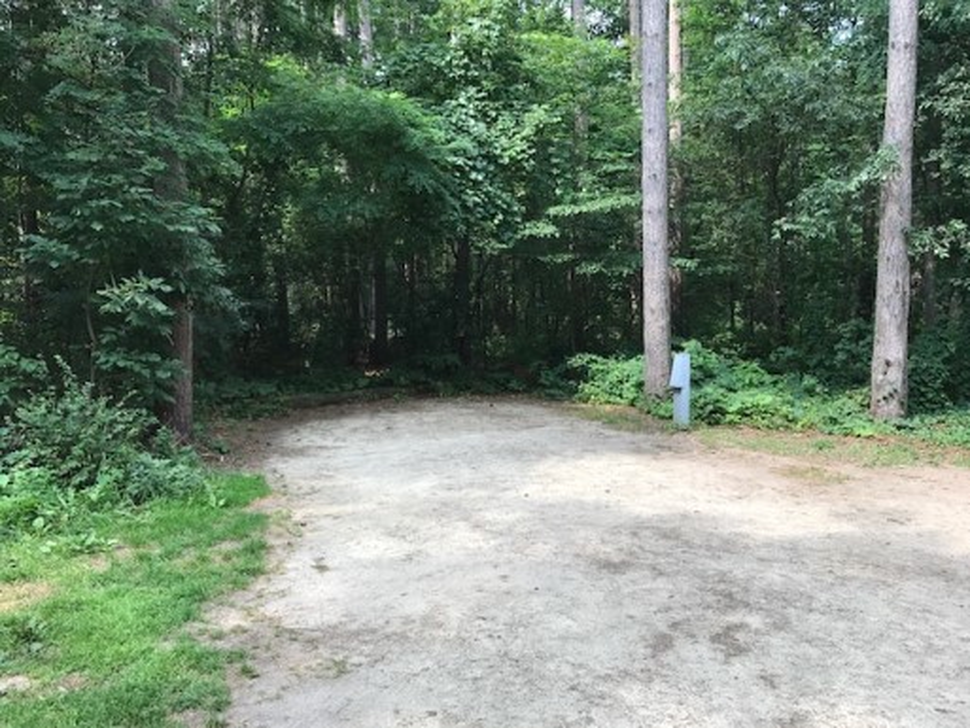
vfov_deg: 49.8
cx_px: 485
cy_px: 364
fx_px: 785
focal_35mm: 28
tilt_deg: -4.1
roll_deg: +0.7
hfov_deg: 63.4
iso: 20
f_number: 1.8
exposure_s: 1/394
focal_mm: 3.99
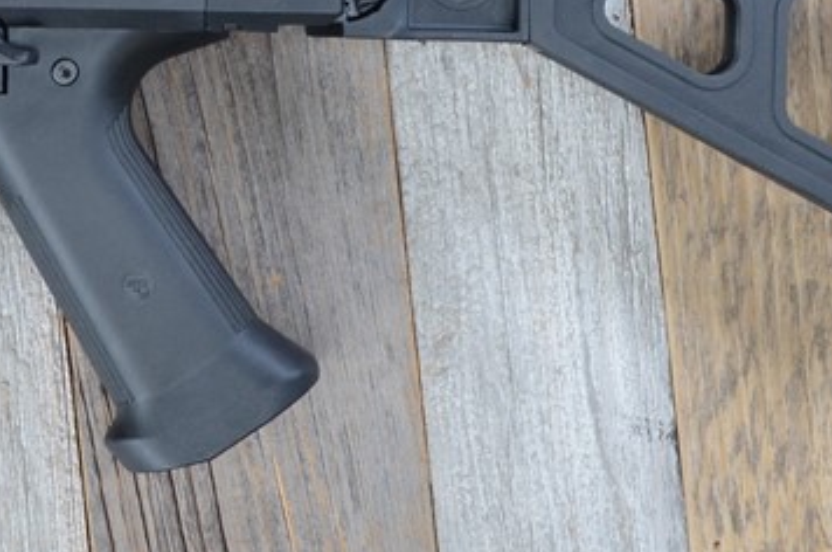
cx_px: 9
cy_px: 58
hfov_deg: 20.8
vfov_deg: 14.2
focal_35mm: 95
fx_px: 2192
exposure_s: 1/40
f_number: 6.3
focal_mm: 22
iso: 200
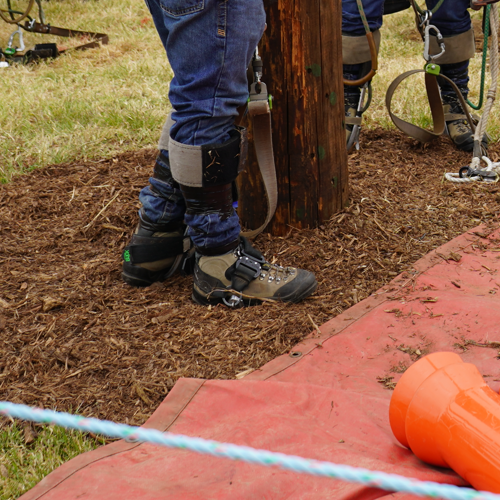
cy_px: -43
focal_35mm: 96
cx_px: 537
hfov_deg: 17.5
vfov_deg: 17.5
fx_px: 1569
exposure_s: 1/160
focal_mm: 34
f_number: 5
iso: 100
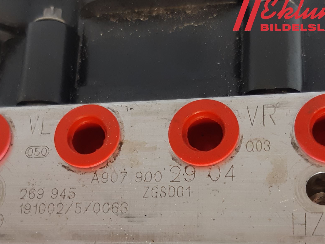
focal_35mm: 34
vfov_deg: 41.4
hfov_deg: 53.9
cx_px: 148
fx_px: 319
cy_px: 155
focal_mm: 3.93
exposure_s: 1/50
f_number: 1.7
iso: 100
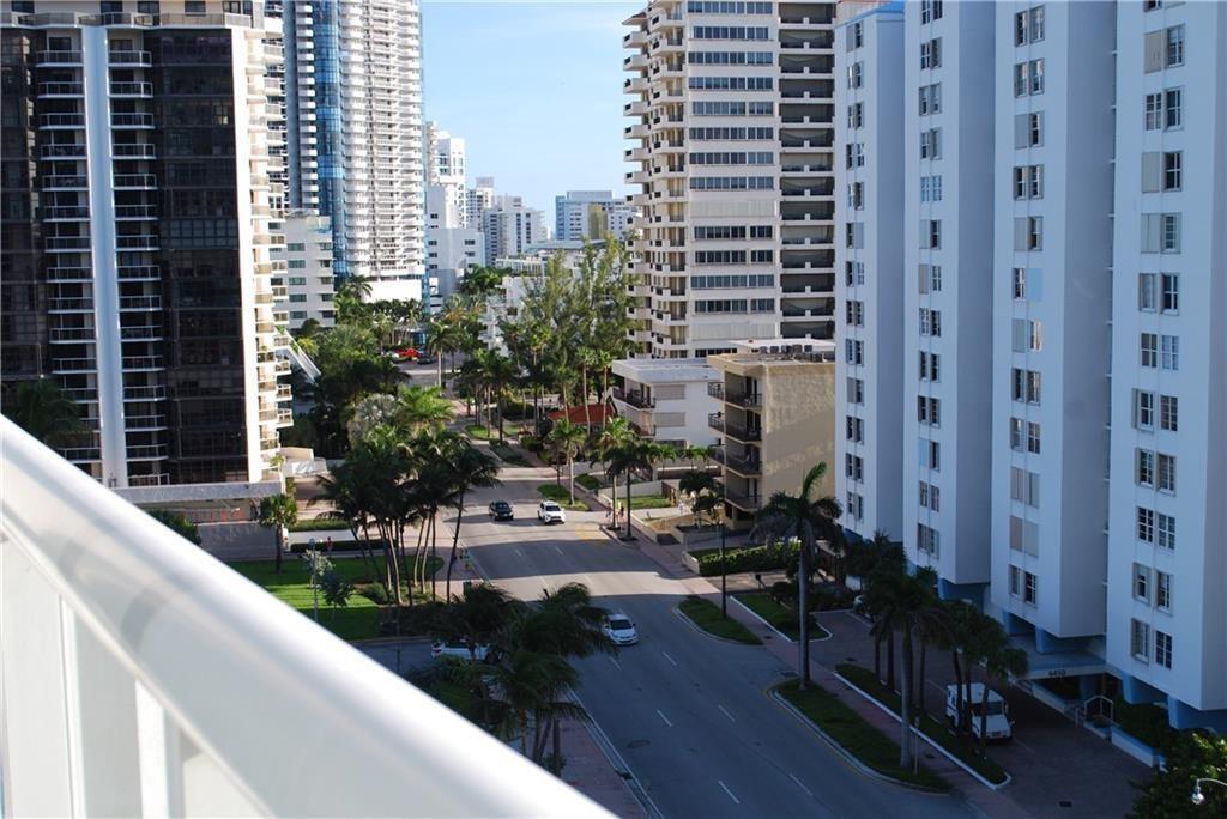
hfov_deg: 41.1
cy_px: 410
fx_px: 1637
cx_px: 614
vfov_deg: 28.1
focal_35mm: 48
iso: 100
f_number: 6.3
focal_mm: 32
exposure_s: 1/160
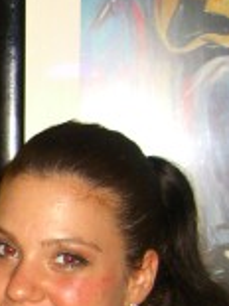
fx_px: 1298
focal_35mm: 147
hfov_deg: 9.5
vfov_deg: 13.0
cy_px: 399
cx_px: -203
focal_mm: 7.9
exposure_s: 1/60
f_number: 2.8
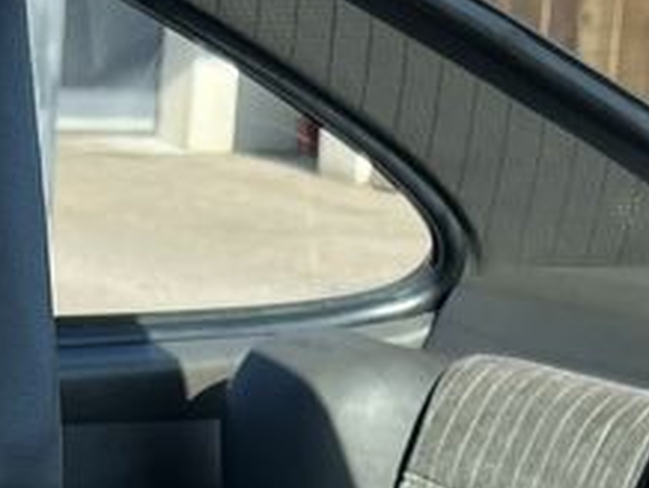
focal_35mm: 143
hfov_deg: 13.8
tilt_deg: -27.2
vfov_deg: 9.4
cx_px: 226
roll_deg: -5.0
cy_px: 1116
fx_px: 2684
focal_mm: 5.7
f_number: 1.5
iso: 50
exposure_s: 1/1209
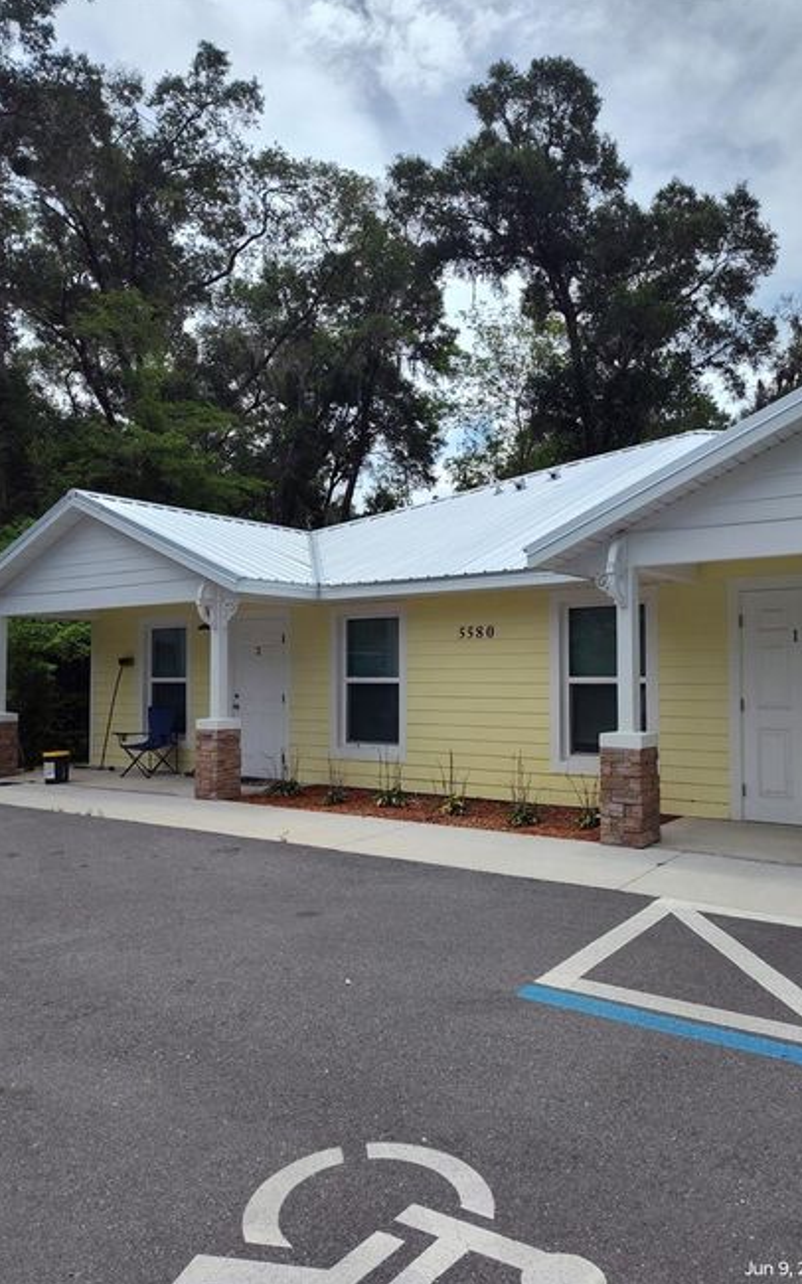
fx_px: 875
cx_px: 458
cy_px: 649
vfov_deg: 72.6
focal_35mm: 25
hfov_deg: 49.1
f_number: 1.8
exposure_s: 1/2805
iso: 100
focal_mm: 5.56
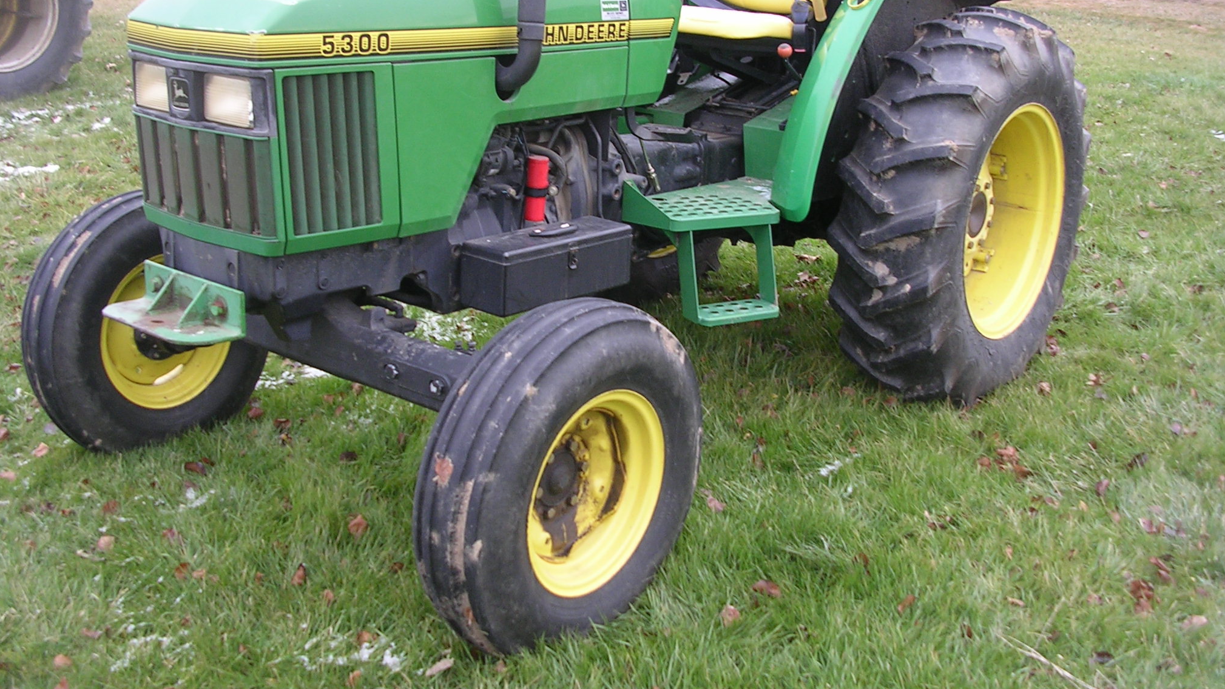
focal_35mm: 42
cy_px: 295
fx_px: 1364
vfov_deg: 28.3
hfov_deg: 48.4
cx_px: 619
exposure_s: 1/40
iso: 50
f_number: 2.8
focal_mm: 5.8
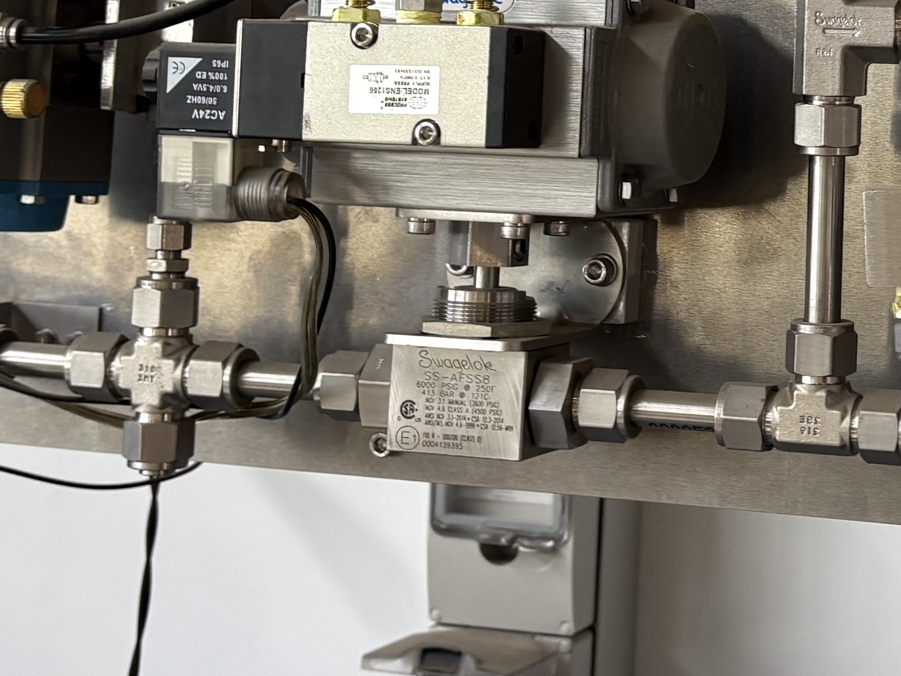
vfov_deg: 16.0
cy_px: 28
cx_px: 898
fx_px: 2369
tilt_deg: +3.3
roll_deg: -1.7
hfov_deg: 20.8
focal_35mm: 91
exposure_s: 1/50
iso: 80
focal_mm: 5.96
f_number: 1.6
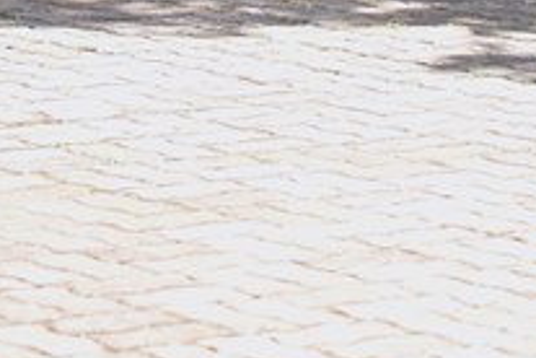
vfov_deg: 1.7
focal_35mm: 798
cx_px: 663
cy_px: -490
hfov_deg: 2.6
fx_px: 11880
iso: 2000
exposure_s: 1/4000
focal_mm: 165
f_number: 3.2
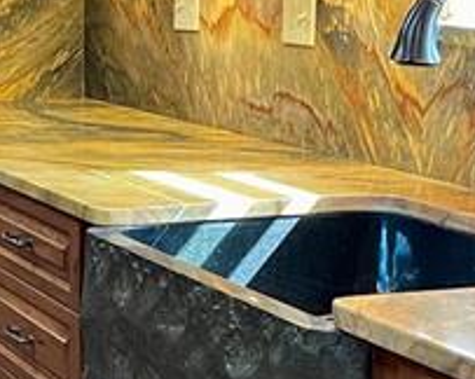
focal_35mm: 128
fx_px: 1798
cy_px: 254
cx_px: -115
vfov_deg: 12.0
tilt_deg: -10.5
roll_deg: +2.0
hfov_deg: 14.5
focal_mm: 4.2
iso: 200
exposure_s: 1/60
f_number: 1.6
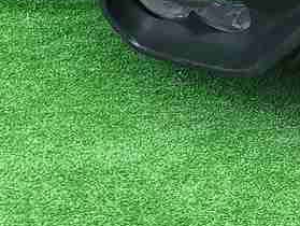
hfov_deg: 12.0
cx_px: 705
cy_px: -99
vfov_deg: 10.7
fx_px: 1163
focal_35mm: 134
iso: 225
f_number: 1.8
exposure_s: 1/50
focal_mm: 5.4
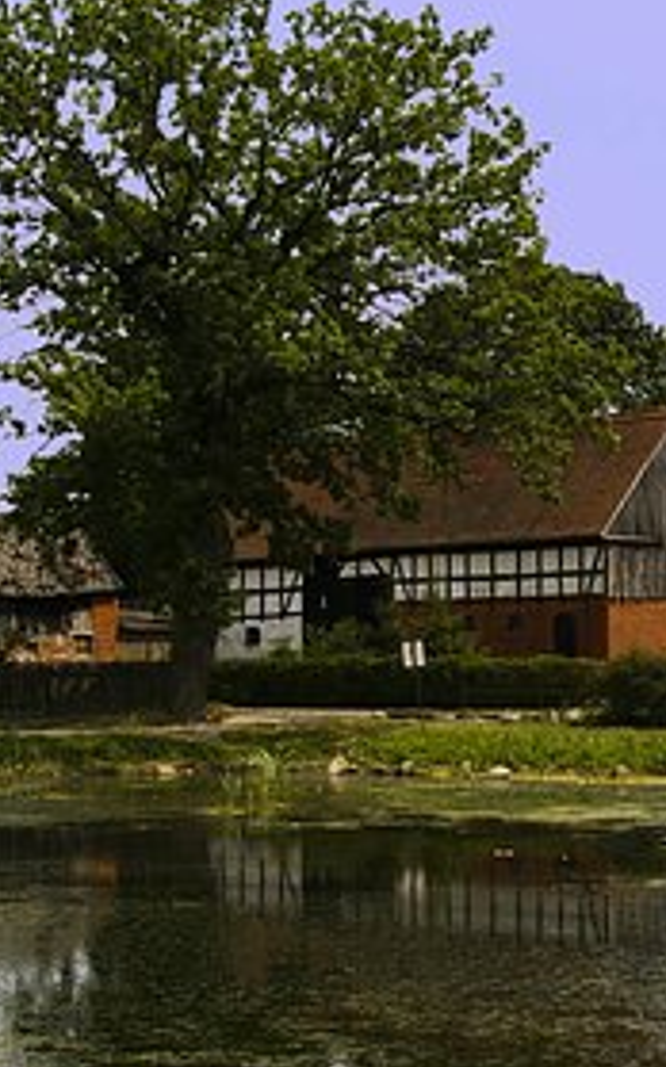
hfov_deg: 14.7
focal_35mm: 87
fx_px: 2529
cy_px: 593
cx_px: 697
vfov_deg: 23.8
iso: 200
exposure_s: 1/180
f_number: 8
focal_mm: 31
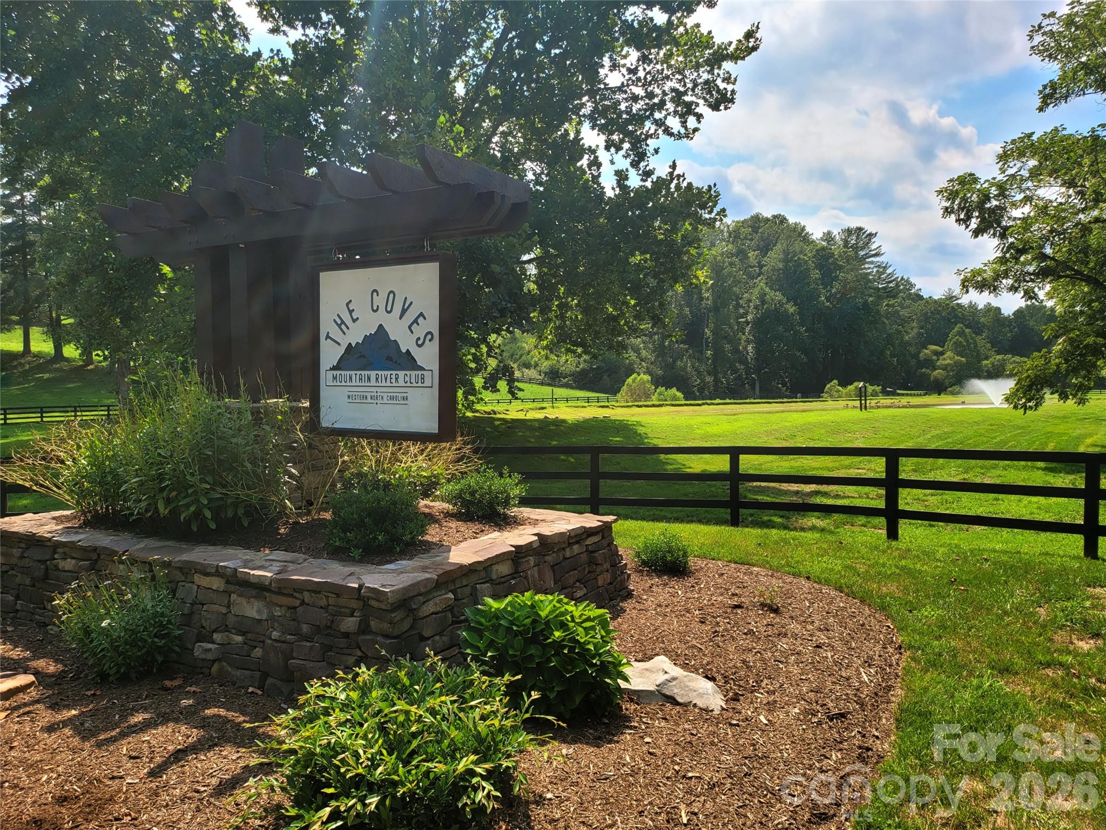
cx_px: 553
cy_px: 415
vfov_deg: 53.1
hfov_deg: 67.3
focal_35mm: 26
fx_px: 831
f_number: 1.8
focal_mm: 5
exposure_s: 1/2339
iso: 40
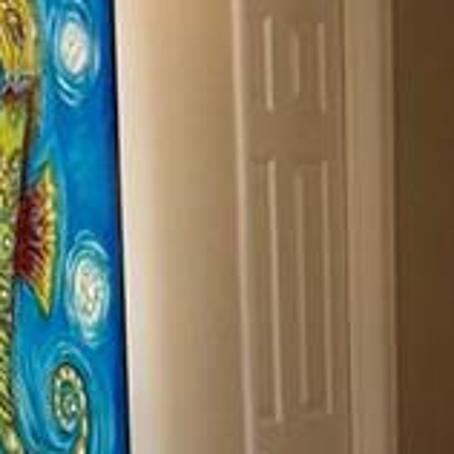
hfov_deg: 8.1
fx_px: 3190
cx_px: 299
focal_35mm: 215
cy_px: 1011
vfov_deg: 7.7
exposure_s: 1/120
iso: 200
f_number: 1.78
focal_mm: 6.76
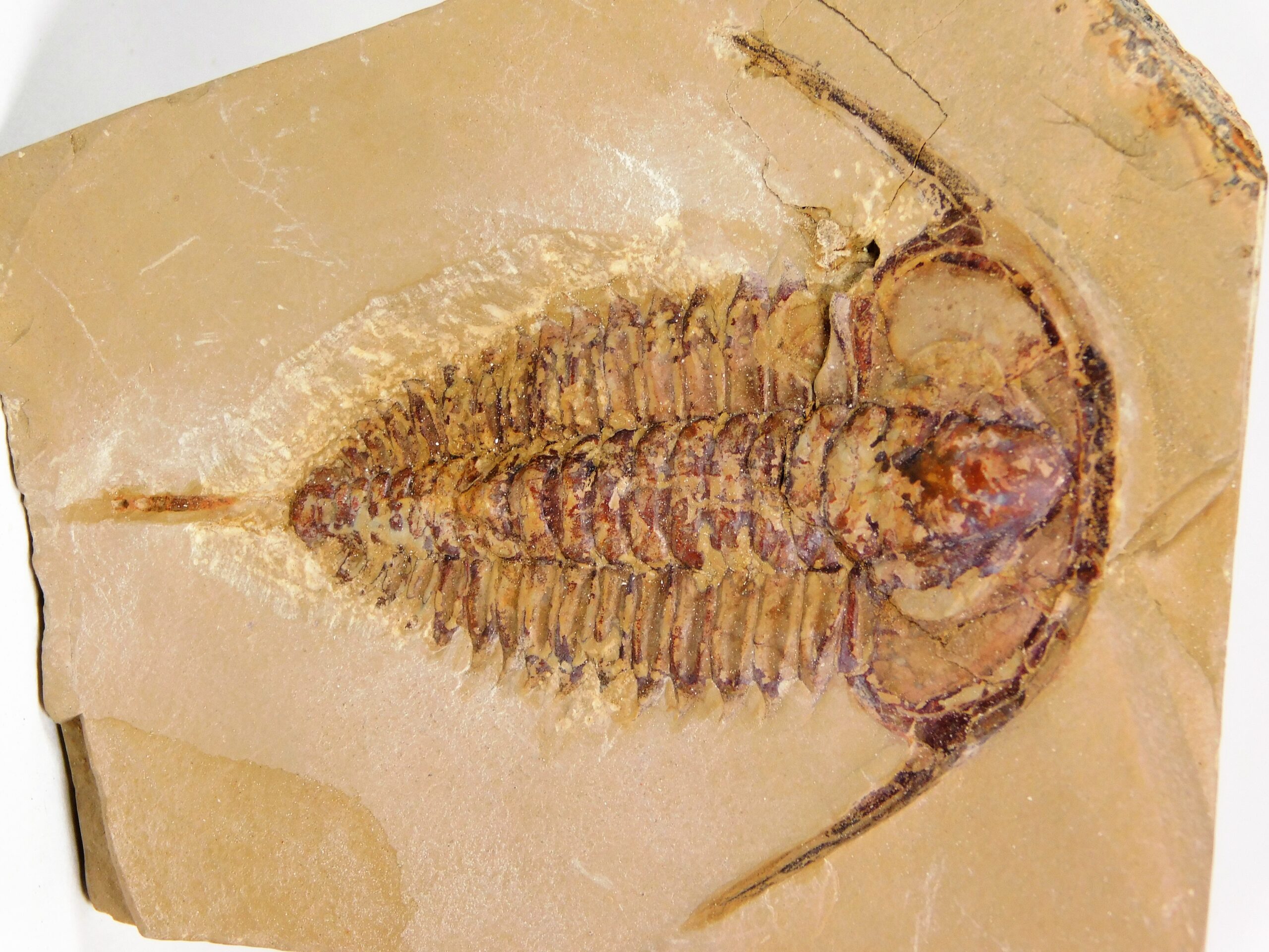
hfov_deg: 9.8
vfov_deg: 7.4
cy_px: 476
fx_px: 7405
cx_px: 634
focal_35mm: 202
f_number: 5.4
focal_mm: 35.9
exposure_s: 1/125
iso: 125
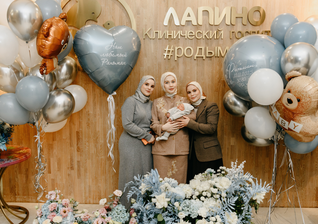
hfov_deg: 55.7
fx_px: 301
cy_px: 107
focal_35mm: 33
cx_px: 155
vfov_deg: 40.8
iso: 640
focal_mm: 30
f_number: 4
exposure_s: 1/160
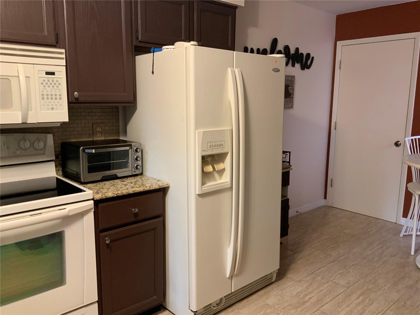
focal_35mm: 29
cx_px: 210
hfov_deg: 61.7
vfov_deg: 48.2
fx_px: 352
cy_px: 158
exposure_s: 1/60
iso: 200
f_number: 1.8
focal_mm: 3
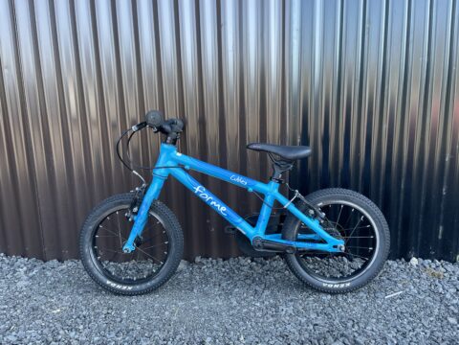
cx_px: 230
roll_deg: +1.2
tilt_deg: -11.7
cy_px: 172
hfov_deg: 67.3
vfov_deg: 53.1
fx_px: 345
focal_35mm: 26
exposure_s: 1/121
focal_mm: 4.2
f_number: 1.6
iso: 50
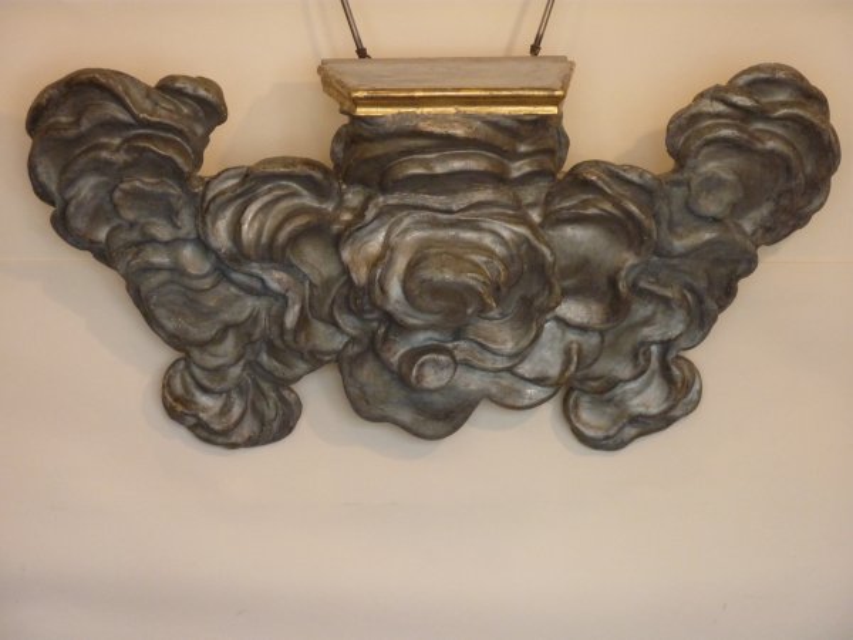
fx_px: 2932
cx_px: 426
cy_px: 320
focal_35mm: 119
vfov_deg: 12.5
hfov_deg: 16.6
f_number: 4.4
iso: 400
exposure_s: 1/30
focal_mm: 19.5
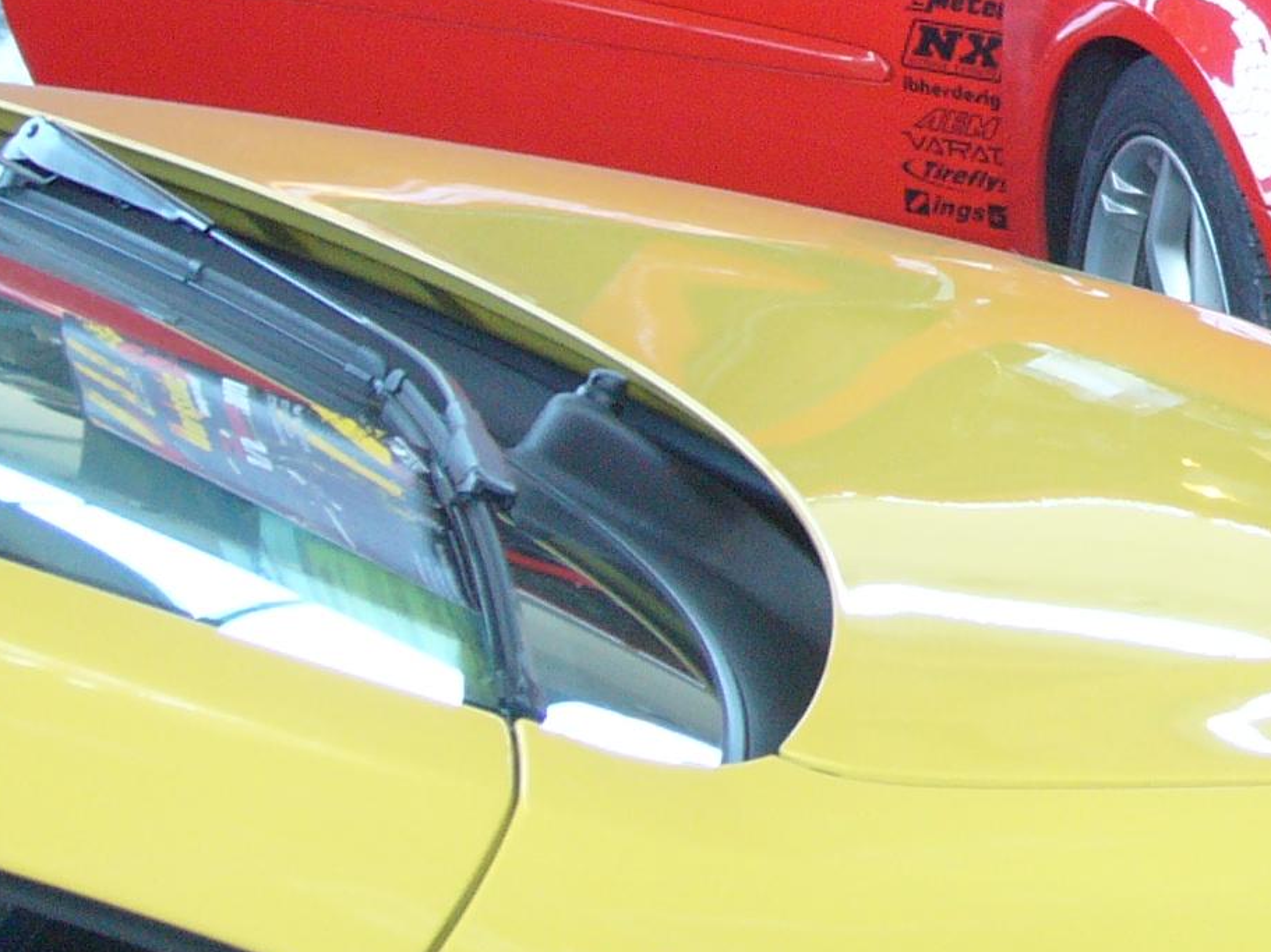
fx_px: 4736
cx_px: 1549
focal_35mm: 129
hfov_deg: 14.8
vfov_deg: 11.4
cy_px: -39
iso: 200
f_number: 3.4
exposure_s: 1/15
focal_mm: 8.5
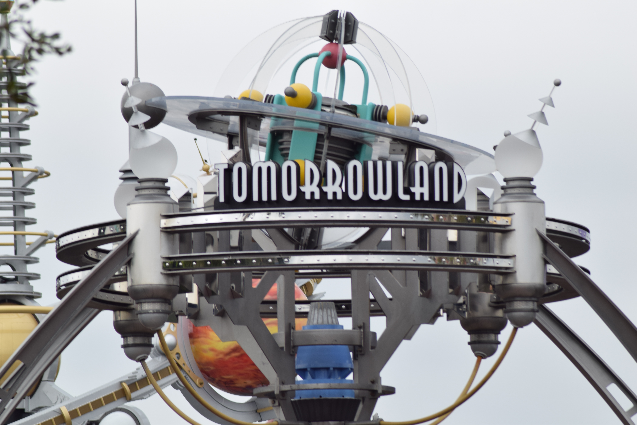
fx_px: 5839
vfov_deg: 4.2
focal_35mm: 330
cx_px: 318
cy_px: 212
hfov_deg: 6.2
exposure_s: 1/80
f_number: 10
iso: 100
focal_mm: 220
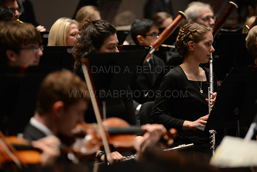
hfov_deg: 10.3
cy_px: 86
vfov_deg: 6.9
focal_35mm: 200
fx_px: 1428
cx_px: 128
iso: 3200
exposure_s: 1/250
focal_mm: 200
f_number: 2.8
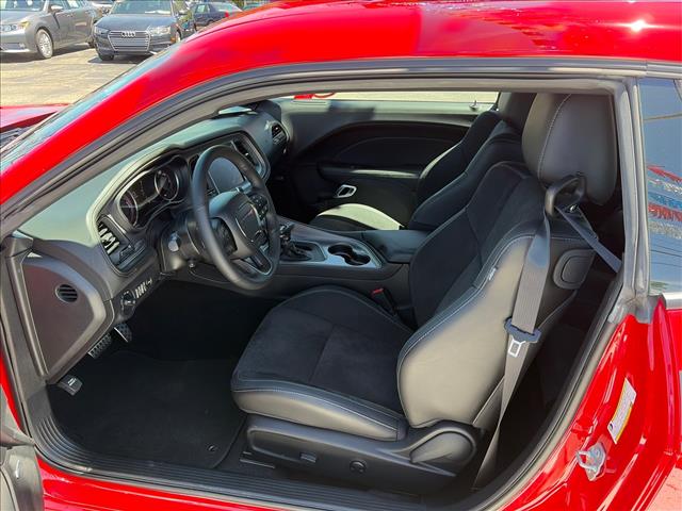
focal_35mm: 26
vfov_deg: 53.1
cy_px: 256
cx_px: 341
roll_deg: -1.0
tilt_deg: -25.3
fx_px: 512
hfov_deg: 67.3
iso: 50
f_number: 1.6
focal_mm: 5.96
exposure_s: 1/179
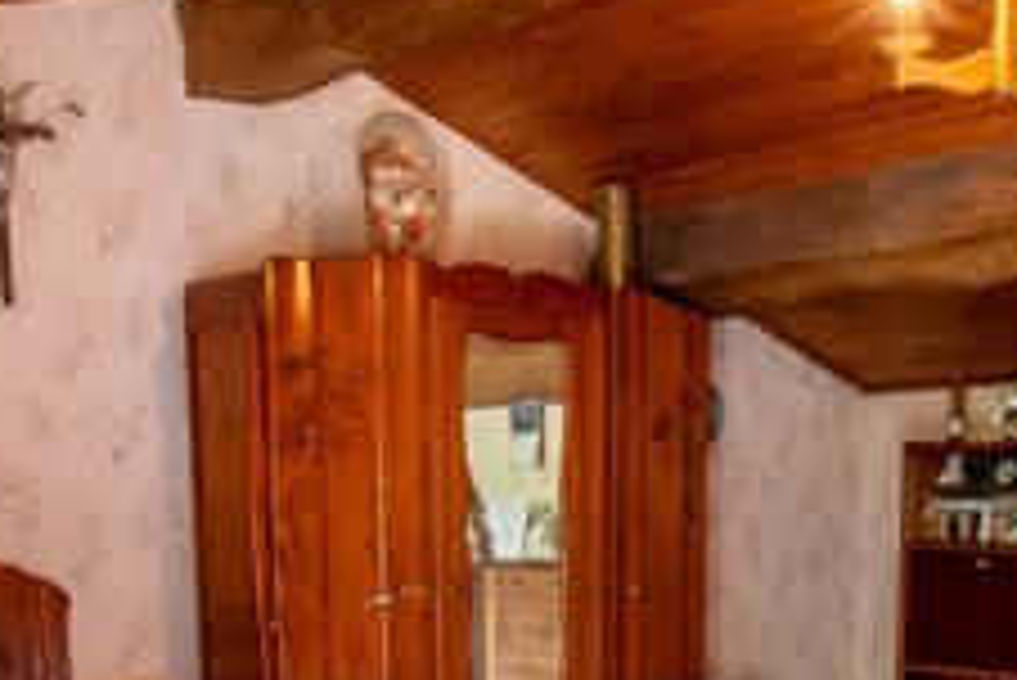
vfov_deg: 23.4
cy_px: 813
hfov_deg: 37.2
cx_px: 652
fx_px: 1498
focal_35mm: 53
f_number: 5.6
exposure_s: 1/25
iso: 2000
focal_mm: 10
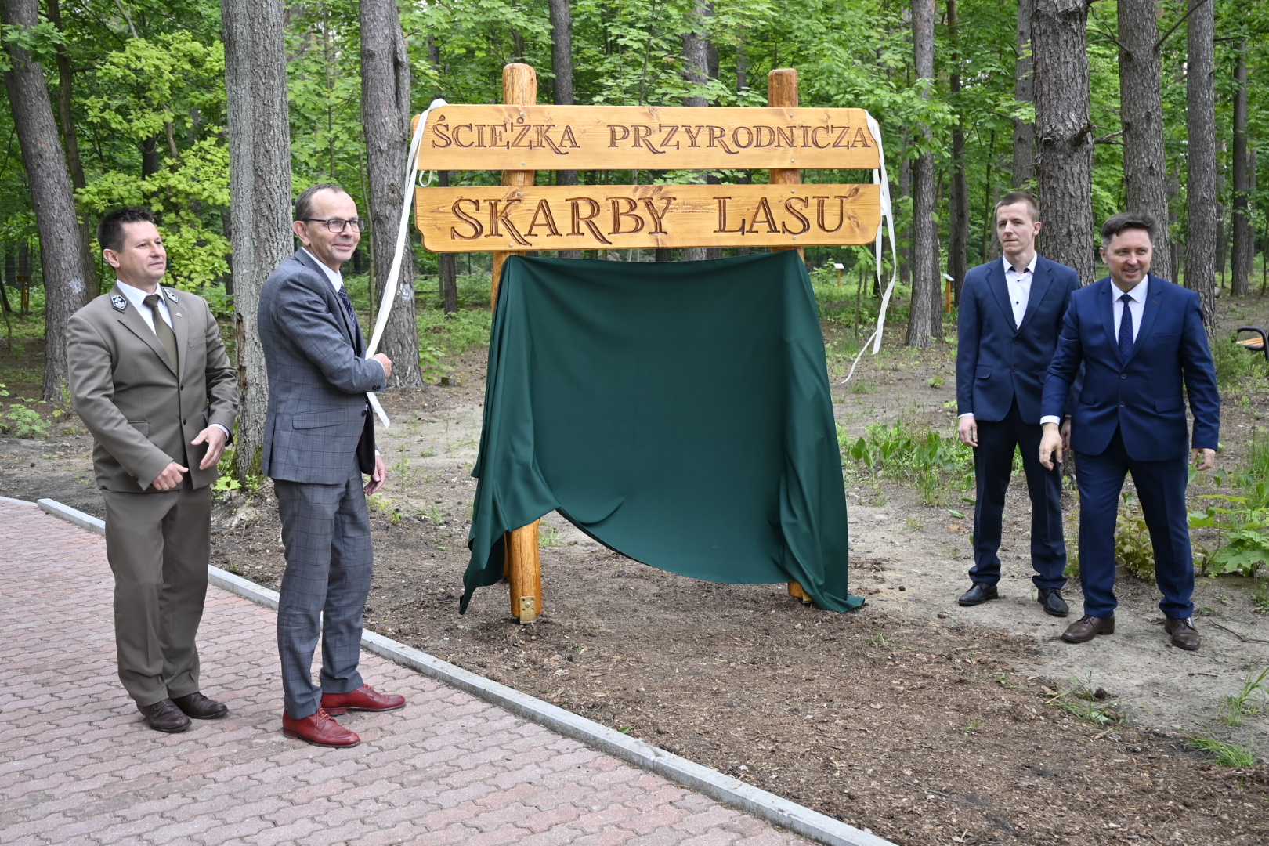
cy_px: 423
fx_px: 1269
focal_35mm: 36
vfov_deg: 36.9
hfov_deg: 53.1
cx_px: 634
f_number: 4
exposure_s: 1/100
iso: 110
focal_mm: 24
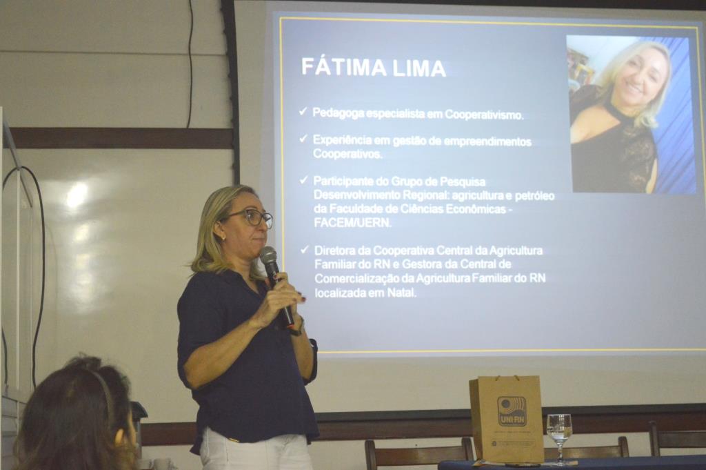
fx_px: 1411
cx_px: 353
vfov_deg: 18.9
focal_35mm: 72
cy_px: 235
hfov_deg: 28.1
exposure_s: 1/60
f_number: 5.6
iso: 3200
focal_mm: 48
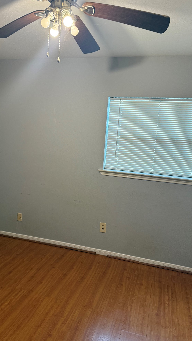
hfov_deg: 42.9
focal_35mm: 27
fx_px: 244
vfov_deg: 69.8
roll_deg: -4.5
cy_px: 166
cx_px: 95
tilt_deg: -8.0
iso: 250
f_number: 1.78
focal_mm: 6.76
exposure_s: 1/60
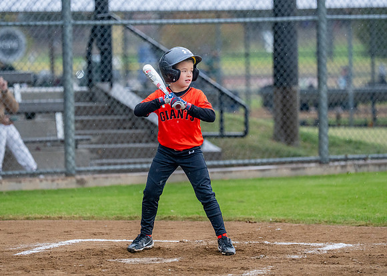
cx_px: 176
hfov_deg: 8.0
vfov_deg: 5.7
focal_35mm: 252
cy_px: 130
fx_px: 2764
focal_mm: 178
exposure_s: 1/1000
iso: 1600
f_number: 2.8
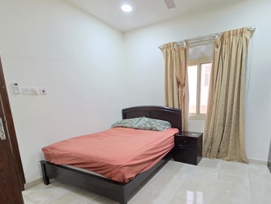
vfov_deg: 70.4
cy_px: 129
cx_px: 158
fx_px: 141
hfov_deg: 86.9
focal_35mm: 18
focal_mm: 2.2
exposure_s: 1/50
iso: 500
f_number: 1.9
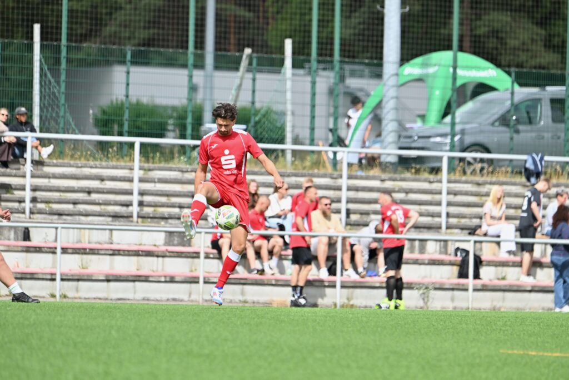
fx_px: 4584
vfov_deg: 4.7
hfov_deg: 7.1
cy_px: 190
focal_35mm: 290
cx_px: 284
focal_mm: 290
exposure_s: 1/1600
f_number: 5.6
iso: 320
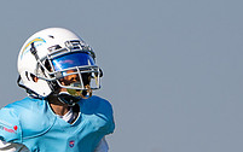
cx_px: 52
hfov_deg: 1.3
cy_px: 275
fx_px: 11102
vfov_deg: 0.8
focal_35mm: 1675
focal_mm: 400
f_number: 5.6
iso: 250
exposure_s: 1/3200
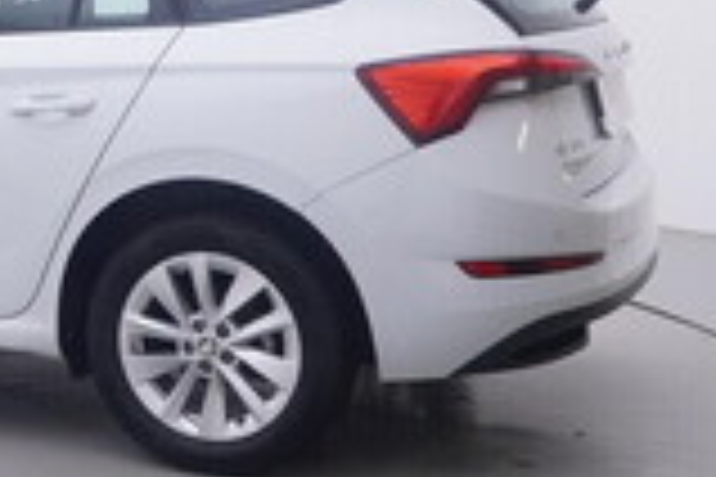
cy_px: 151
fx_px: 1546
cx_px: -83
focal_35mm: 78
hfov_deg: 24.3
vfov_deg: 17.5
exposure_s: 1/80
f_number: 5
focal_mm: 15
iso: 200
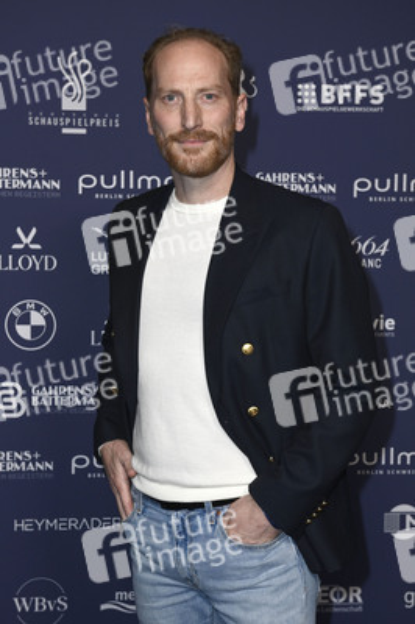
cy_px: 312
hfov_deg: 23.3
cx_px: 208
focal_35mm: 58
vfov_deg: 34.5
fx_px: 1005
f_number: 5.6
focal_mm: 58
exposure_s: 1/250
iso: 400
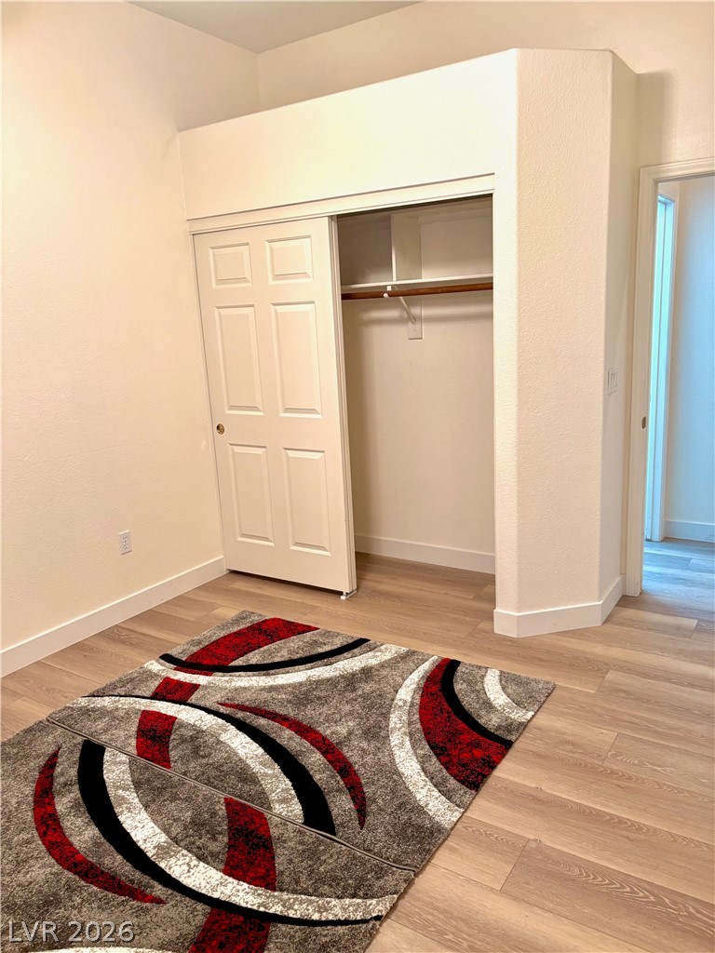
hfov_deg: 53.1
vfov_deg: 67.3
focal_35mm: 26
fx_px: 716
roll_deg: +2.7
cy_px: 476
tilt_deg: -11.9
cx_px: 358
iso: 125
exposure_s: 1/60
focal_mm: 5.96
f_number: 1.6
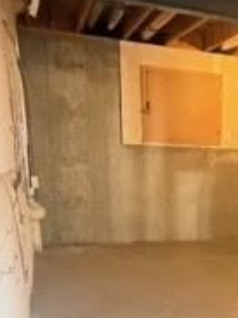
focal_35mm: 49
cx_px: 257
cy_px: 269
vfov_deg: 37.1
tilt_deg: -15.5
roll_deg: -2.3
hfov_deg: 27.3
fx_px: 450
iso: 2000
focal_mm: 2.22
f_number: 2.2
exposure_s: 1/30
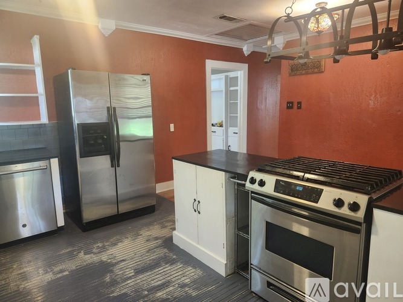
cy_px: 151
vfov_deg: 58.9
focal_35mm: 23
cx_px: 202
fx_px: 268
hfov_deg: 73.9
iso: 500
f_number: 1.8
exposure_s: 1/60
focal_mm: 5.54
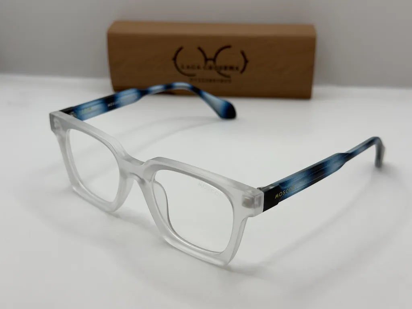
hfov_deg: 39.7
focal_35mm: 48
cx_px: 206
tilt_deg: -25.1
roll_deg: +0.5
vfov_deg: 30.3
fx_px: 571
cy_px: 154
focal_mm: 6.76
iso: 64
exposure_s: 1/625
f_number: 1.78
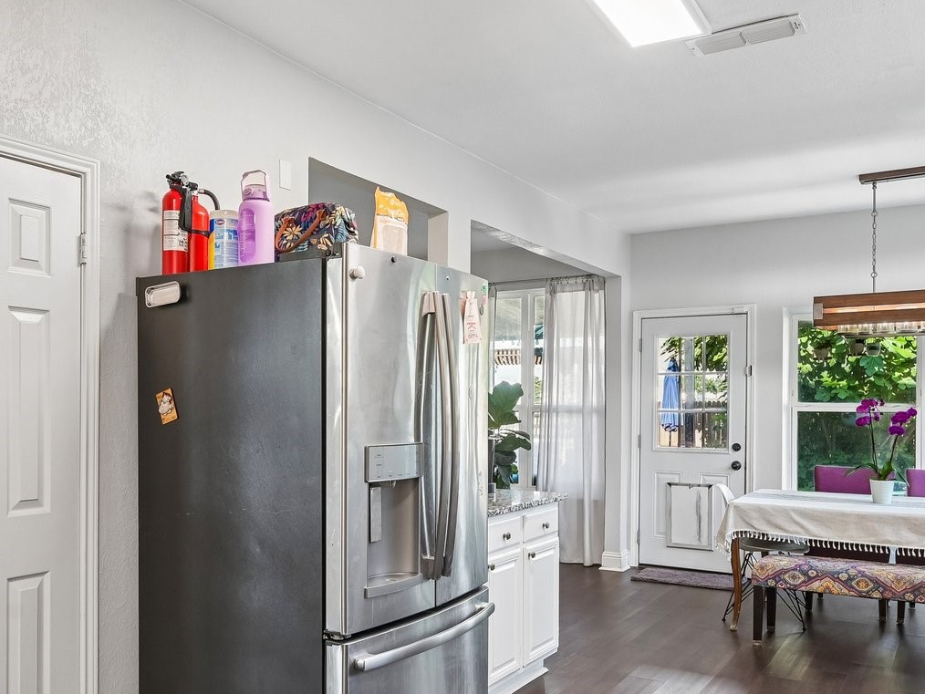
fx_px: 882
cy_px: 399
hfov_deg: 54.7
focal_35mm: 33
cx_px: 350
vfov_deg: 42.8
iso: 400
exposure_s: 1/13
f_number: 8
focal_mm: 17
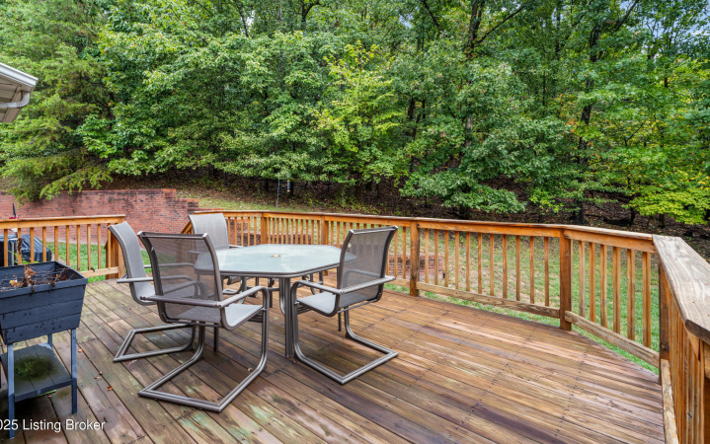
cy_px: 200
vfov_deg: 67.9
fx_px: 329
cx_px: 347
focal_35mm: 17
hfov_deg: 94.3
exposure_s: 1/40
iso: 400
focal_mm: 16
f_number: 10
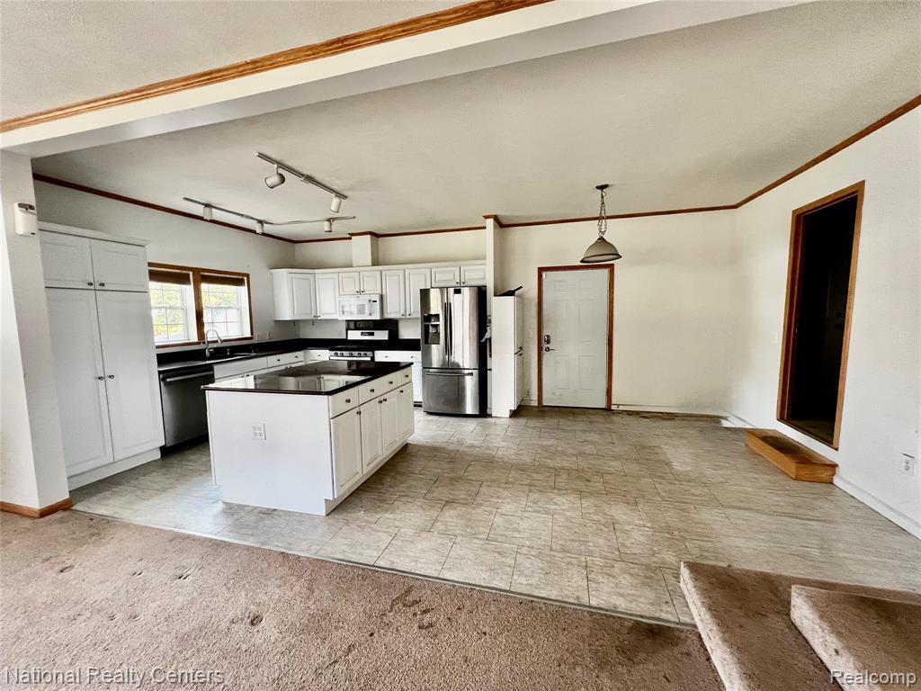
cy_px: 346
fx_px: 346
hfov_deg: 106.2
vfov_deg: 89.9
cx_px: 460
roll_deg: +1.1
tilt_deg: -5.5
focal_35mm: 13
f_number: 1.8
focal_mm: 1.57
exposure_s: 1/66
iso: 250
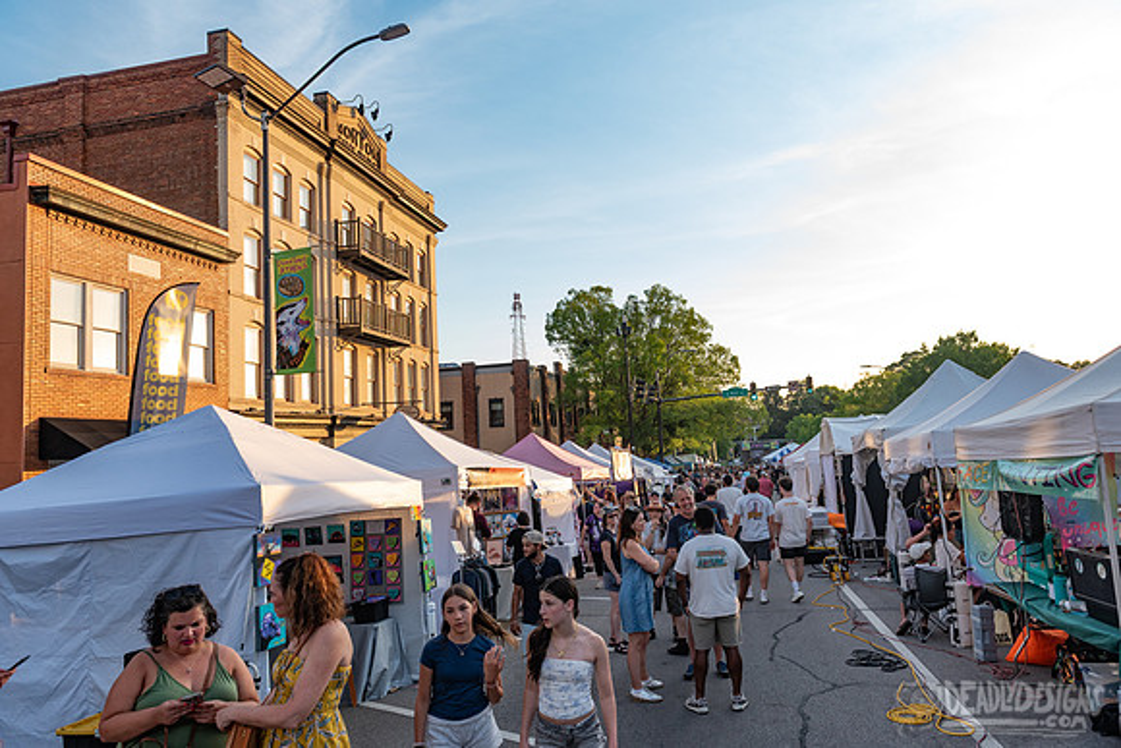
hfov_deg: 73.7
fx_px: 747
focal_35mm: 24
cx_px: 560
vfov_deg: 53.2
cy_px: 374
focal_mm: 24
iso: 400
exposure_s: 1/400
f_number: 5
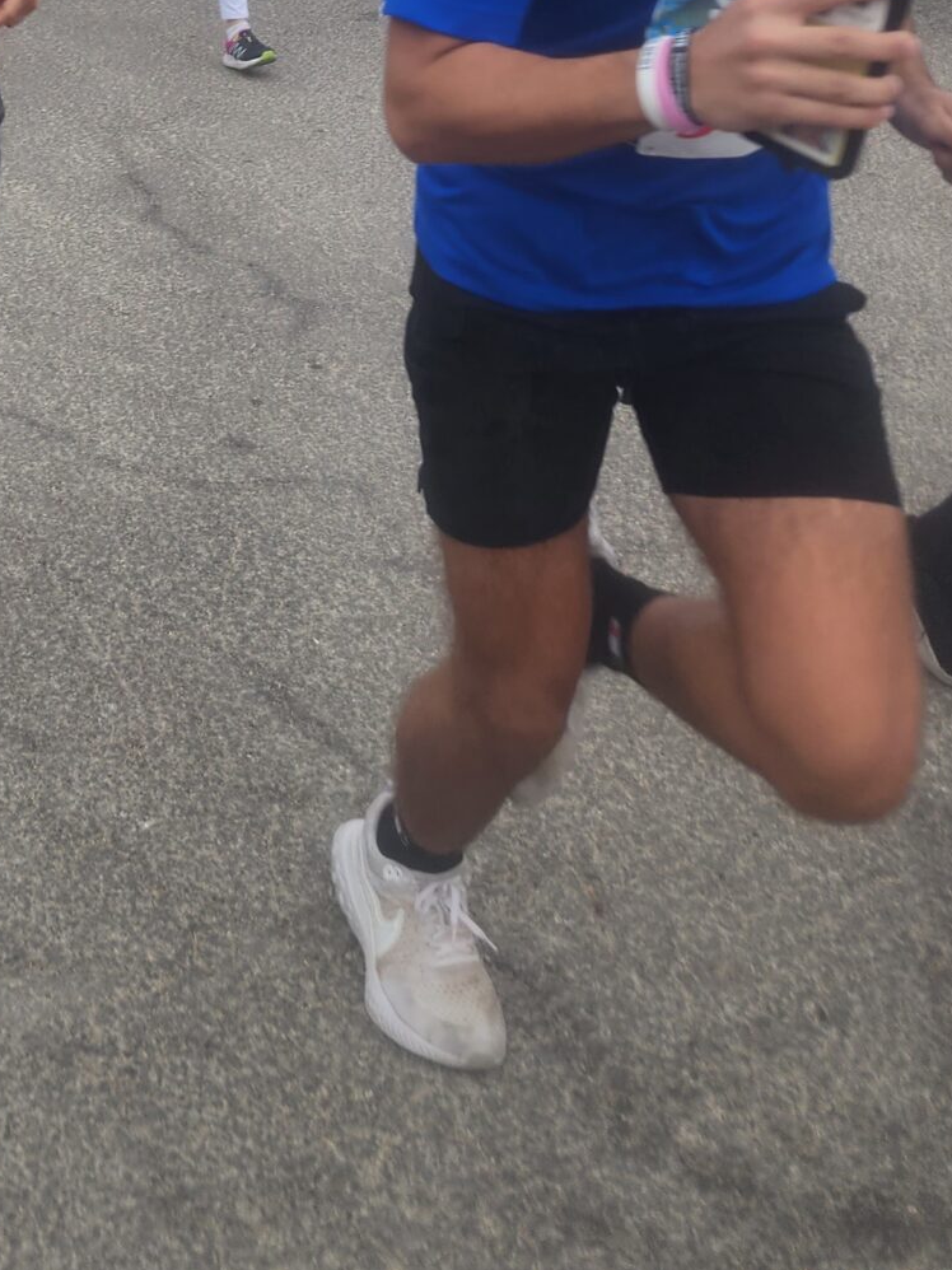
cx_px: 45
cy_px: -15
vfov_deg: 30.3
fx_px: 2164
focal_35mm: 59
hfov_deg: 23.9
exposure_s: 1/684
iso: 12
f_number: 1.8
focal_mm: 6.4
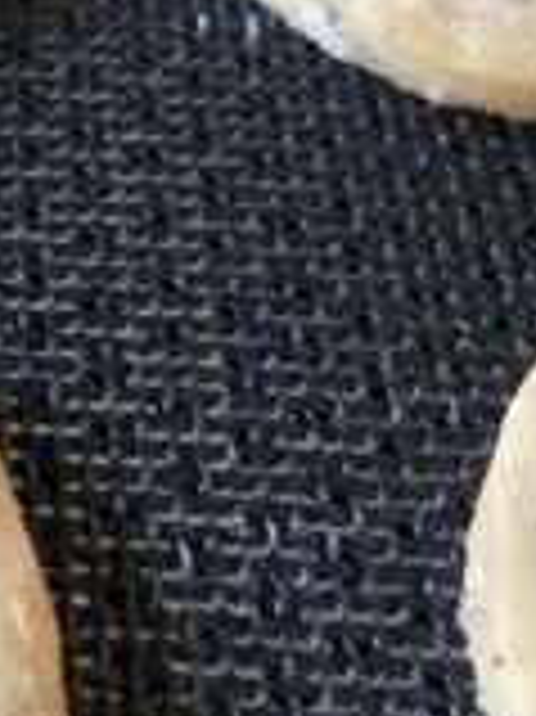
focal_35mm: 82
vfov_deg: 23.5
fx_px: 1695
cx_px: -254
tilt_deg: -49.7
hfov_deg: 16.5
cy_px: 144
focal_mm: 4.25
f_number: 1.8
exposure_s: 1/60
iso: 250
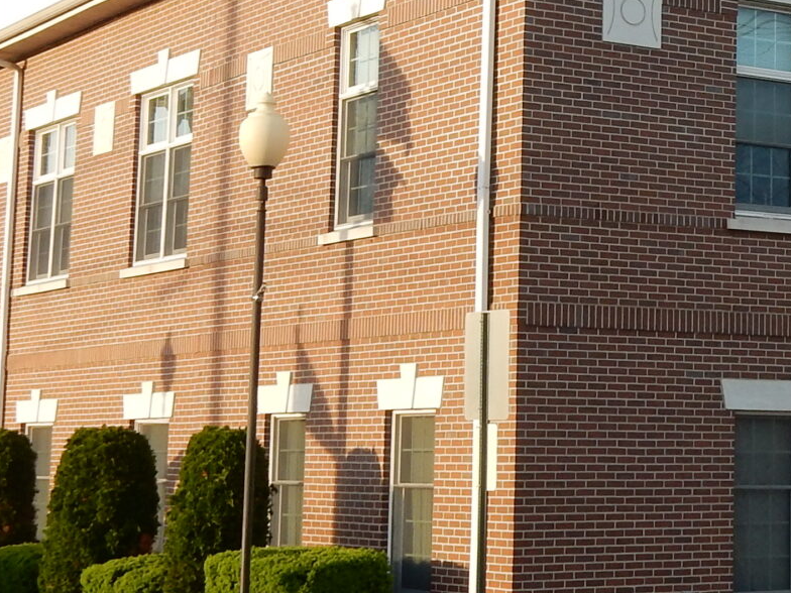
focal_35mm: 98
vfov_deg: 15.0
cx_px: 797
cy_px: 85
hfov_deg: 19.4
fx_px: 2239
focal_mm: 5.4
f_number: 4
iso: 125
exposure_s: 1/250
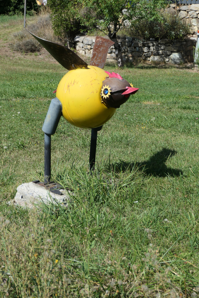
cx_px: 100
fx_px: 580
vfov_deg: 28.8
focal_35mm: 70
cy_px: 149
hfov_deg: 19.5
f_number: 4
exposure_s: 1/1000
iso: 125
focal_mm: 25.8
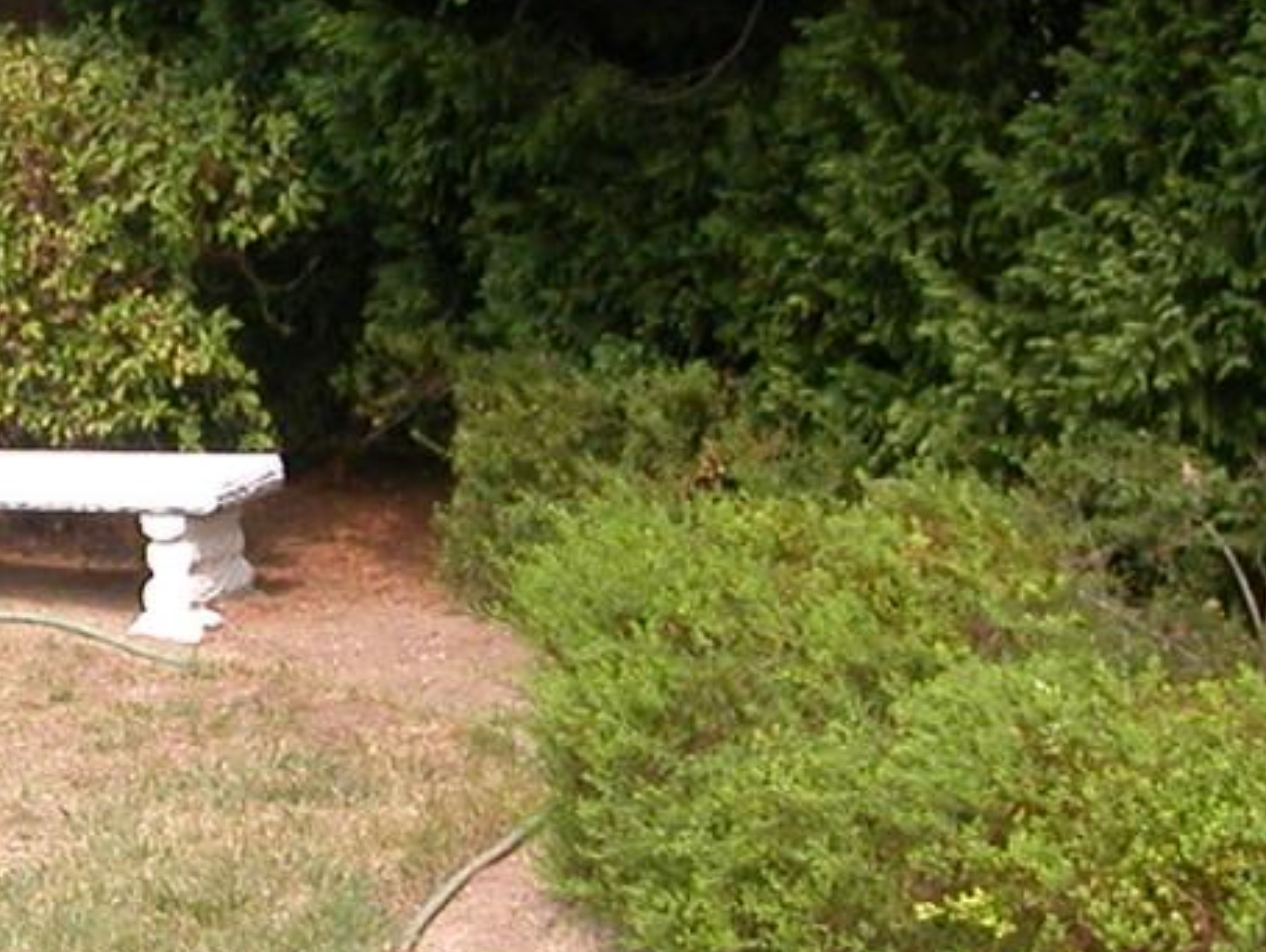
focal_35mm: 104
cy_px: 635
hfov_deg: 18.6
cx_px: 156
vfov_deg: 14.2
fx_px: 3807
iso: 100
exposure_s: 1/222
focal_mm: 5.6
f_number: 4.5
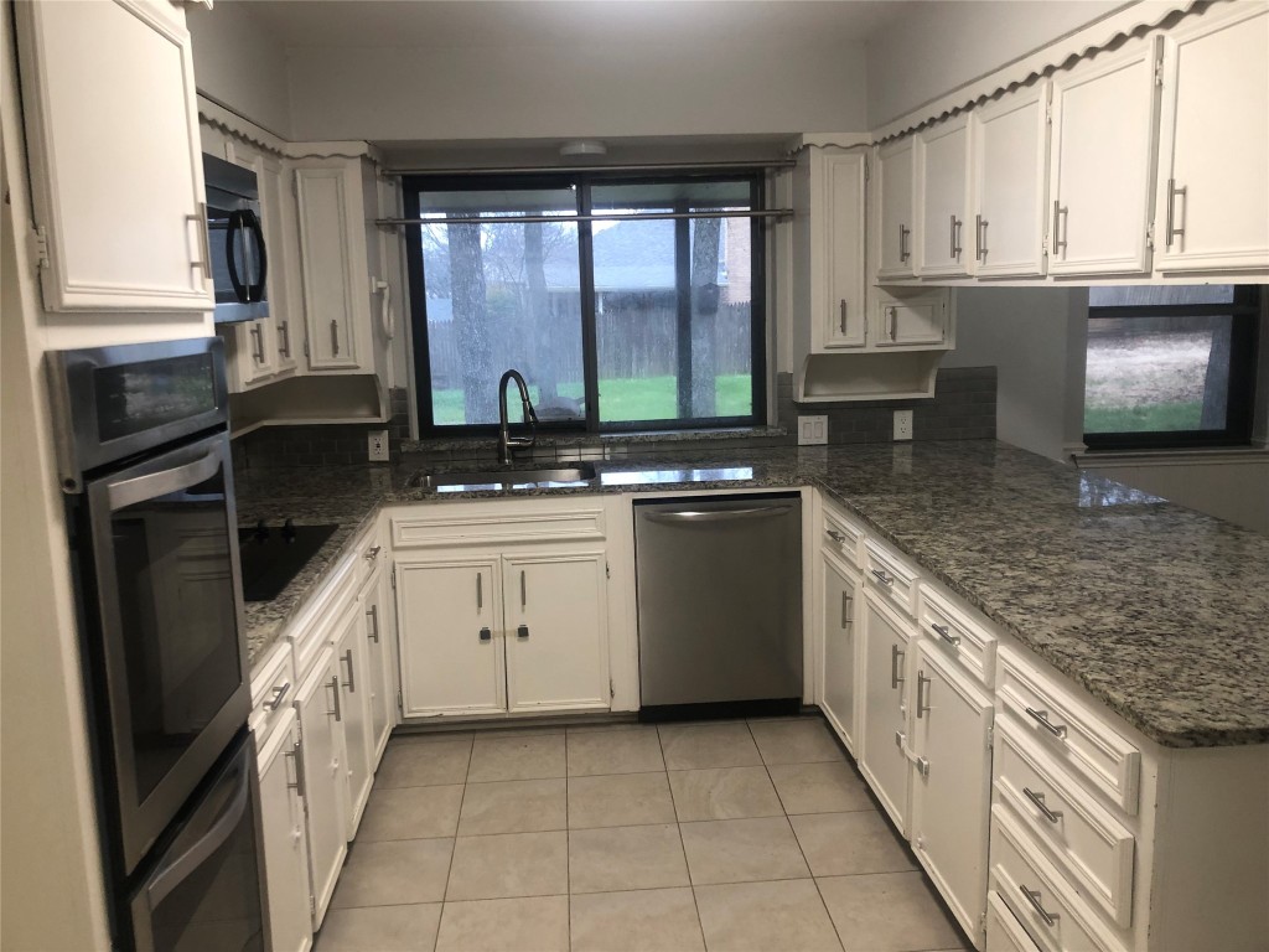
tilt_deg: -9.6
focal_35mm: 28
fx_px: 1026
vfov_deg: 49.7
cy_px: 476
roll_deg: -0.5
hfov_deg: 63.4
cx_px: 634
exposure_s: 1/17
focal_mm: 4
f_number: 1.8
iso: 40
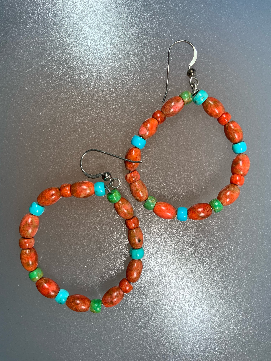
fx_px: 303
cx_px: 136
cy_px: 180
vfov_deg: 61.7
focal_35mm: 29
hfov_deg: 48.2
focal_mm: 3
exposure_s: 1/120
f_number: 1.8
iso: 40
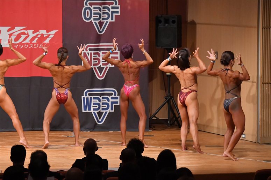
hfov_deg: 10.2
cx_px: 136
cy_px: 90
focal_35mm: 202
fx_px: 1520
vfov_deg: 6.8
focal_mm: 135
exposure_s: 1/400
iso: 9000
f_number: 5.6
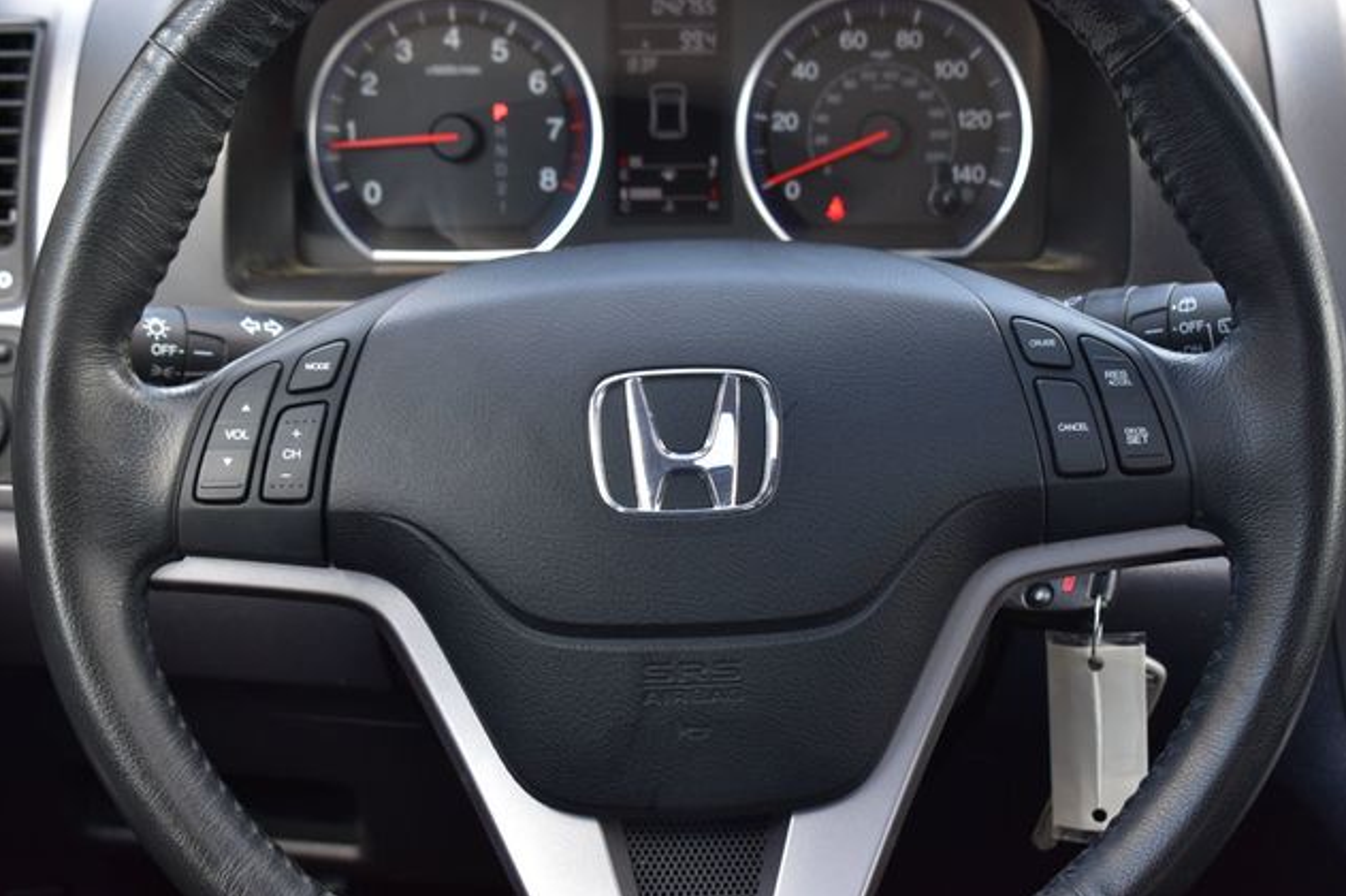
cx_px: 678
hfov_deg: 28.9
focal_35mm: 70
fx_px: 2616
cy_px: 450
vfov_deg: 19.4
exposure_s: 1/50
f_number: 7.1
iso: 400
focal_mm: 46
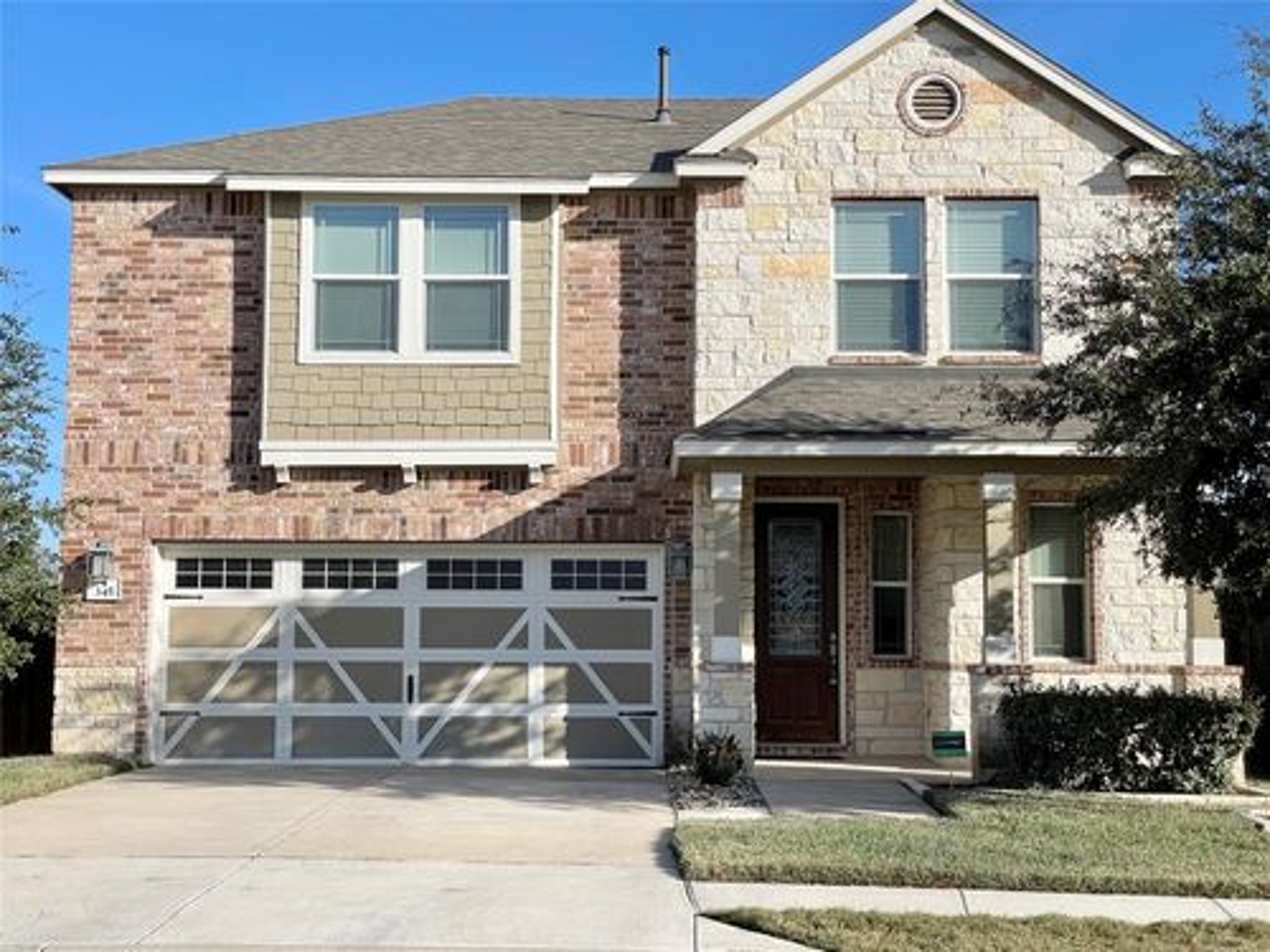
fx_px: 1908
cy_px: 476
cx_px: 635
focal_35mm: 52
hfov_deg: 36.8
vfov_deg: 28.0
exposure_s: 1/1845
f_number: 2
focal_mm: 6
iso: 25
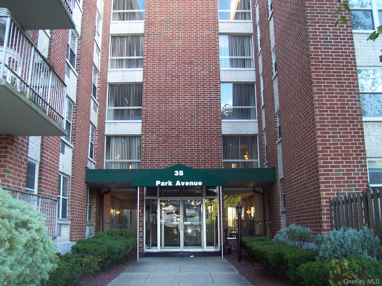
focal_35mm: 37
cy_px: 143
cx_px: 191
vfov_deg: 38.7
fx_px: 408
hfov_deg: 50.1
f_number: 2.8
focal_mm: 5.6
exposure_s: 1/60
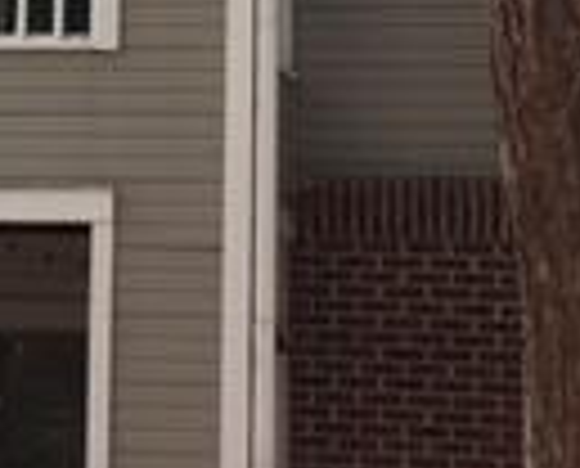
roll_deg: -2.2
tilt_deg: +12.4
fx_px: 2410
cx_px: -49
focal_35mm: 140
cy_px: -108
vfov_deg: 10.9
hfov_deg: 13.5
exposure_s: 1/135
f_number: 2.2
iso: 25
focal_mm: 4.15
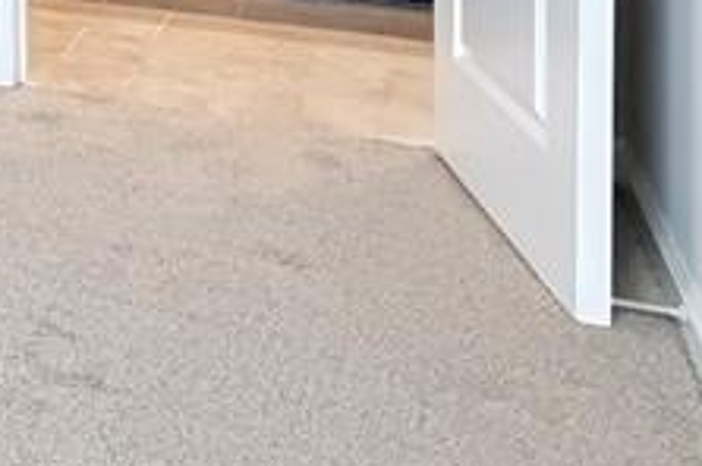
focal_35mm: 67
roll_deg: +2.2
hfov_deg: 17.8
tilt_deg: -3.1
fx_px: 1305
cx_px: -774
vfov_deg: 17.7
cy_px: -271
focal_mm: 2.22
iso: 1000
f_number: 2.2
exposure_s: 1/60
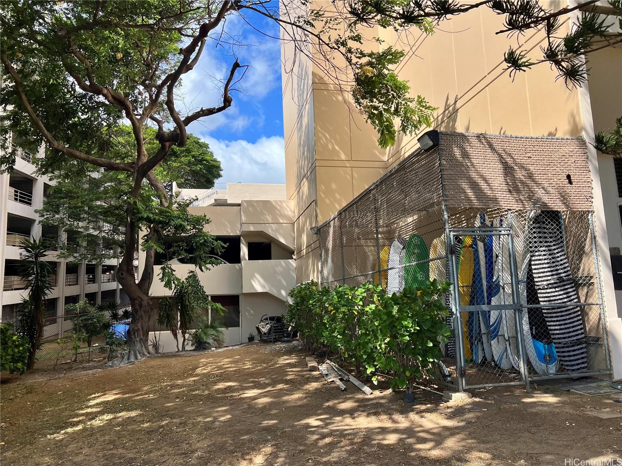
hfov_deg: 67.3
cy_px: 233
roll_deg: +2.9
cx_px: 311
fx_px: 467
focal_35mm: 26
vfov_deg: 53.1
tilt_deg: +8.1
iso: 50
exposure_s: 1/2083
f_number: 1.5
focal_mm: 5.7
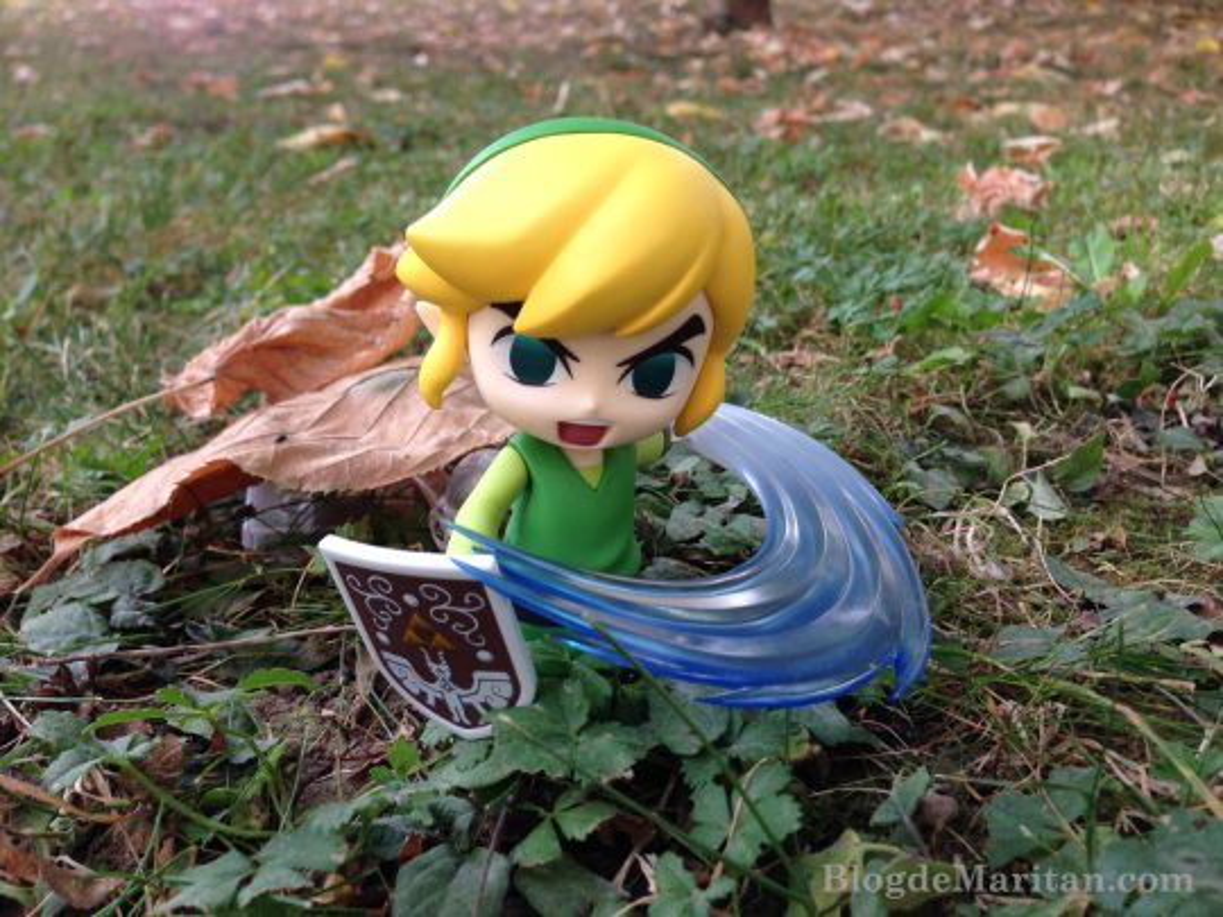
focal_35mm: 33
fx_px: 1166
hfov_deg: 55.4
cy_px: 458
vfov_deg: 42.9
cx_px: 612
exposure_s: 1/120
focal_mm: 4.12
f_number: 2.4
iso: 80
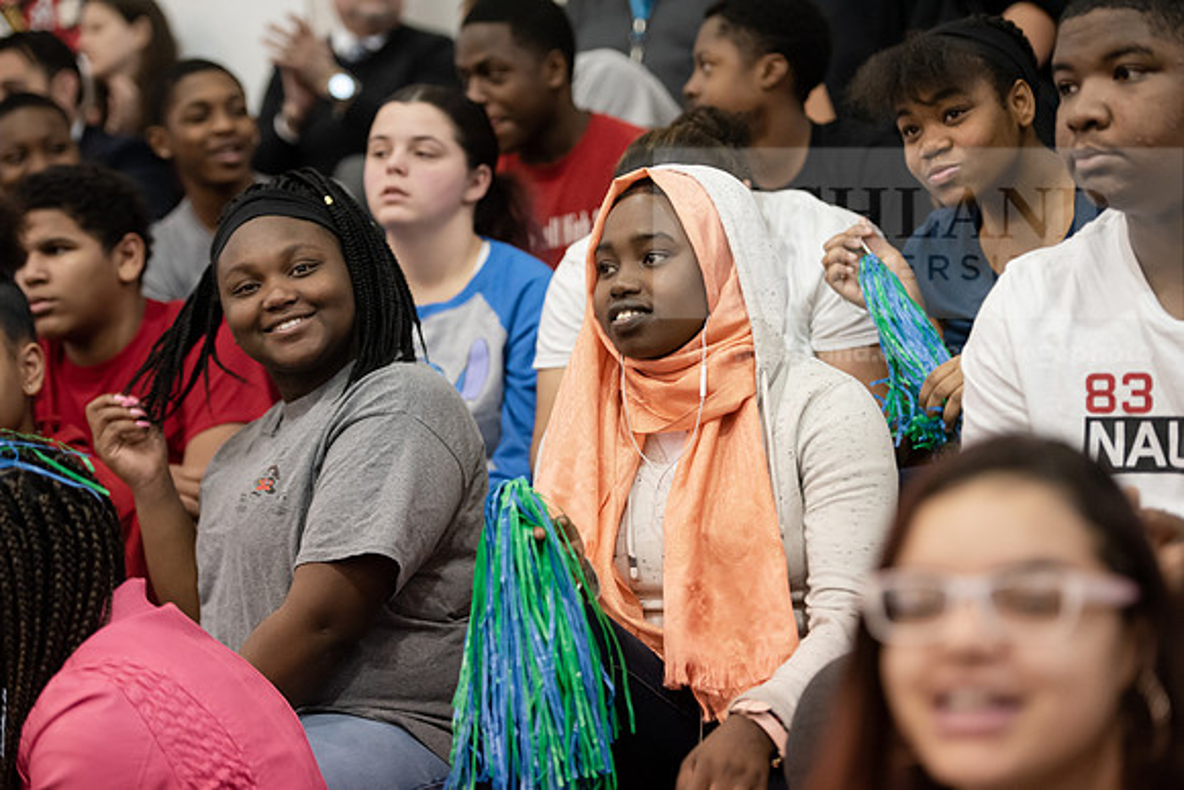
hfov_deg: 20.0
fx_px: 3355
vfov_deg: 13.4
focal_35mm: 102
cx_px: 592
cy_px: 395
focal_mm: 102
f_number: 2.8
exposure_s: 1/200
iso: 4000
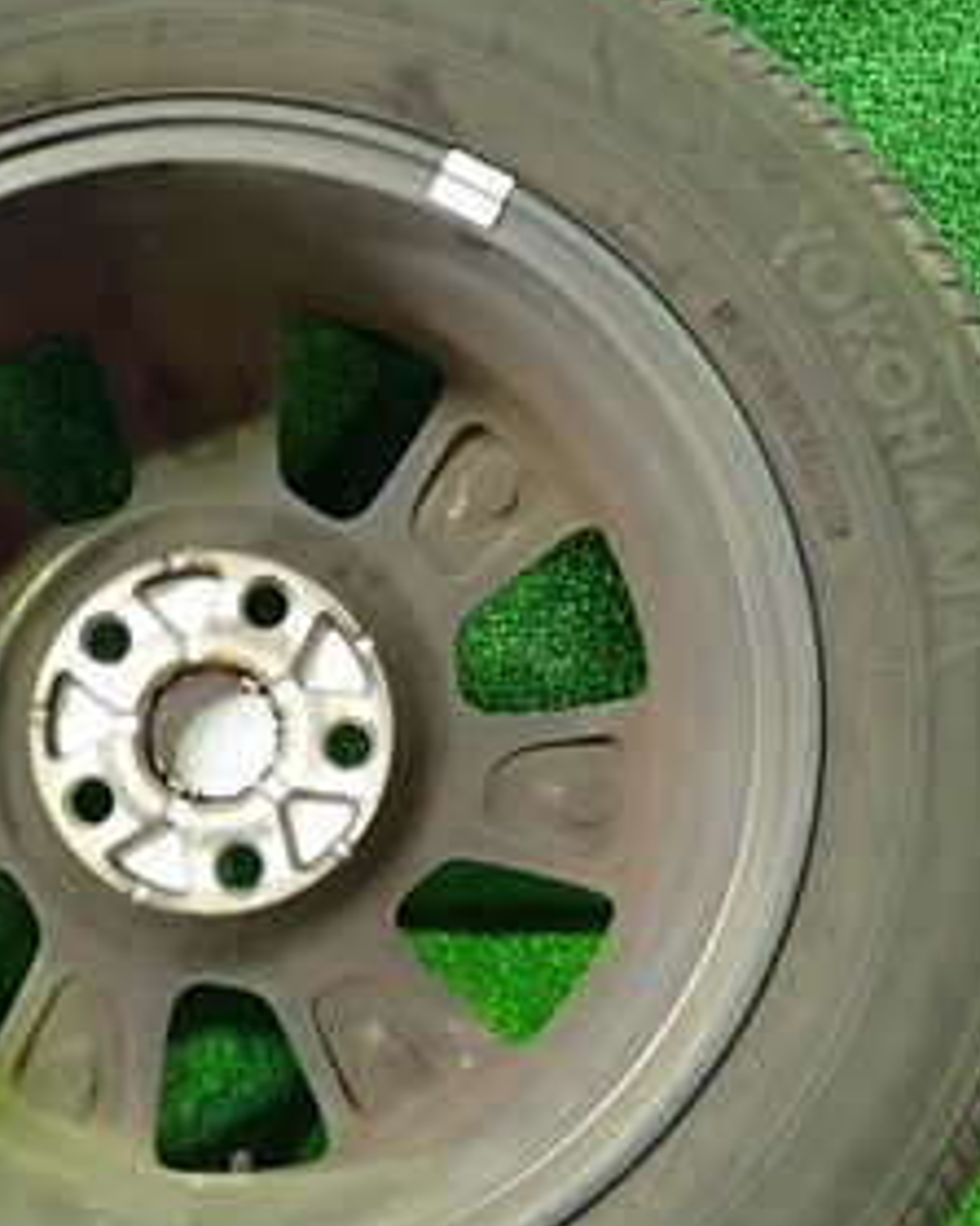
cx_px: 149
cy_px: 721
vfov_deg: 30.0
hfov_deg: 23.7
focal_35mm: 63
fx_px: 2285
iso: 800
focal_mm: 5.4
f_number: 2.3
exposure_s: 1/30
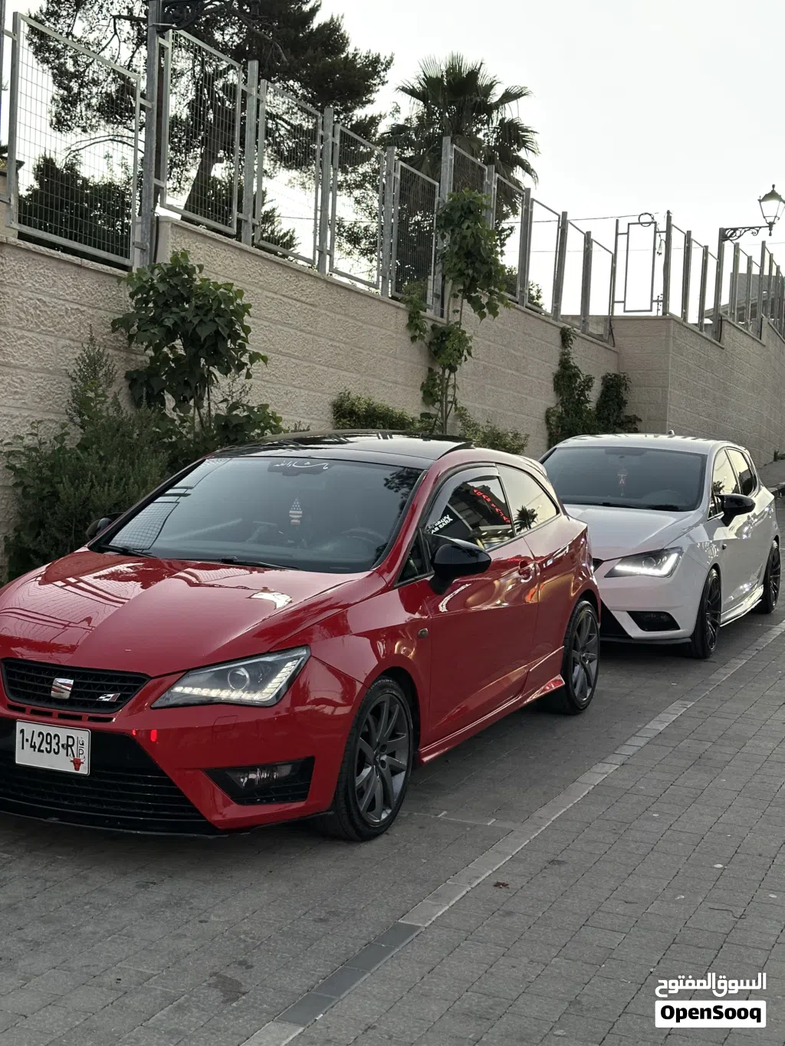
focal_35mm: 48
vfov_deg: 39.7
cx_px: 392
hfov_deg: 30.3
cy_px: 523
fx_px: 1451
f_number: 1.78
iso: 200
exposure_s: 1/50
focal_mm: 6.86
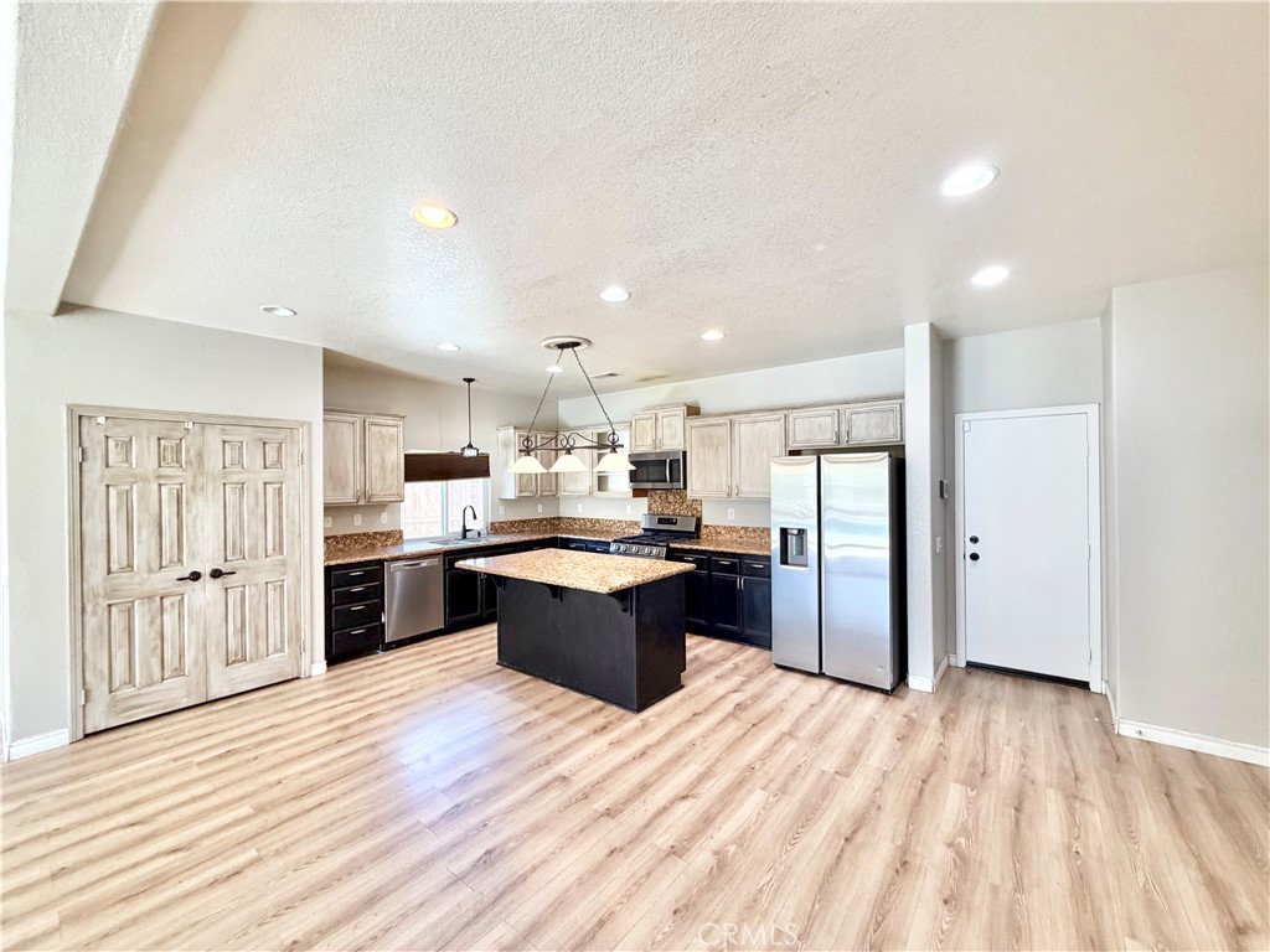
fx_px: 514
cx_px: 635
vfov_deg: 85.7
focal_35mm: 14
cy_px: 476
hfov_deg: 102.1
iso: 250
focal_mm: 2.22
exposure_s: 1/120
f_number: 2.2
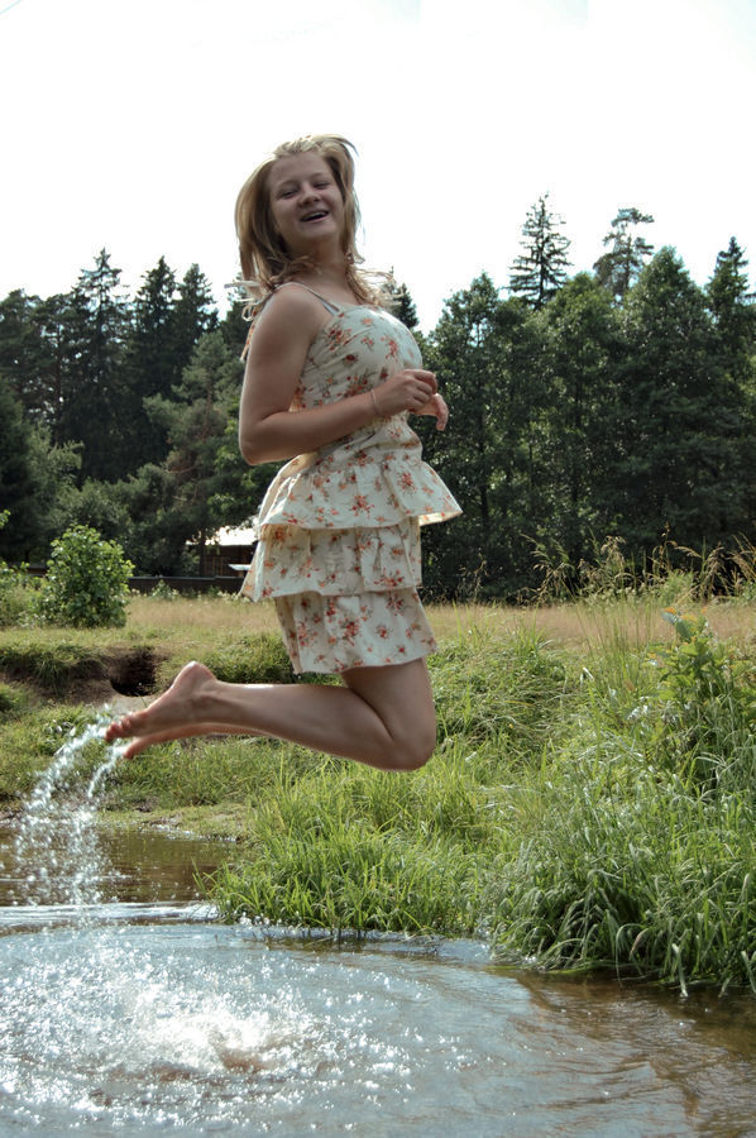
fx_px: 1800
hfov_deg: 23.7
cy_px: 569
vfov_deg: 35.1
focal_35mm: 57
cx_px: 378
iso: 200
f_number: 4.8
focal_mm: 38
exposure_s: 1/640
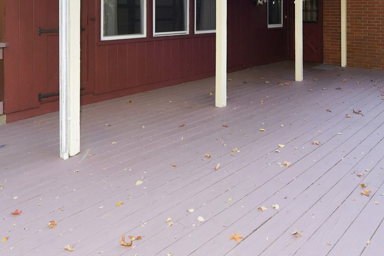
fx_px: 320
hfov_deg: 61.7
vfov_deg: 40.5
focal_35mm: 30
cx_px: 216
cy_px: 29
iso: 125
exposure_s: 1/125
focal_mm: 14
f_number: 5.6
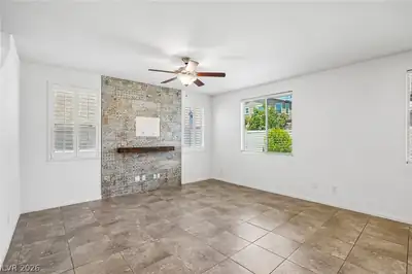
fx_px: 183
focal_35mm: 16
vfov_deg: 73.6
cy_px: 137
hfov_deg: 96.8
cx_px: 206
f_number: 8
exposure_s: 1/30
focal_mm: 16
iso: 250
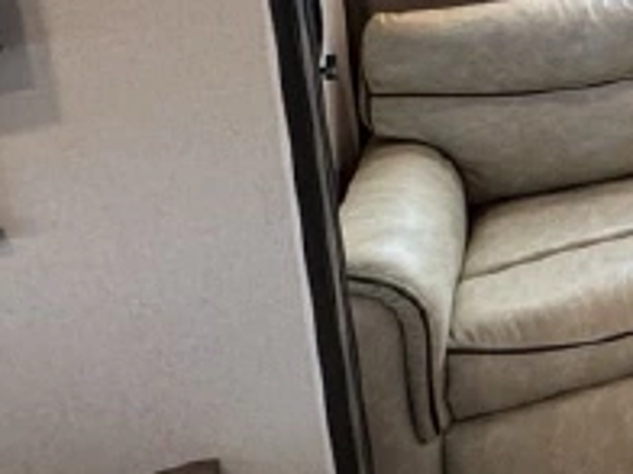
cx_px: 1289
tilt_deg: -9.6
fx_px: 1042
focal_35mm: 57
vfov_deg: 22.3
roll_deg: -4.5
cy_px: -181
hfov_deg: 18.9
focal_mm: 2.22
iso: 250
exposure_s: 1/99
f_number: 2.2
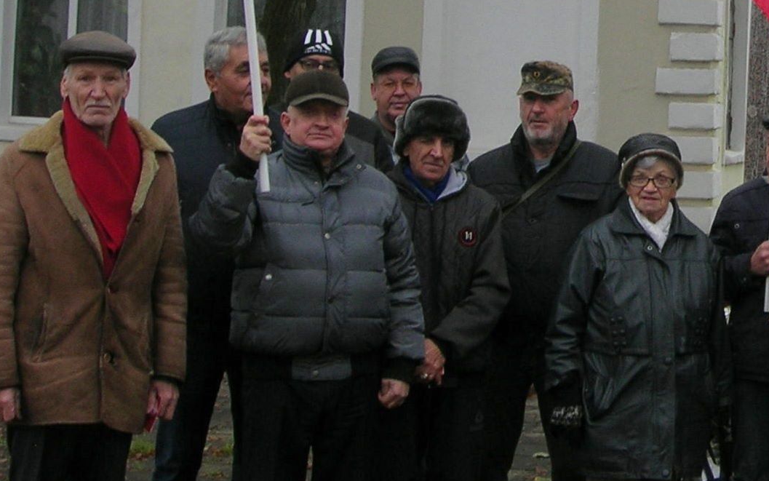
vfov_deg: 13.8
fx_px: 1949
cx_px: 849
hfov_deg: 21.2
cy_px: -27
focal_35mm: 93
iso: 64
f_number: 4.8
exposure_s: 1/124
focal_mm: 7.8
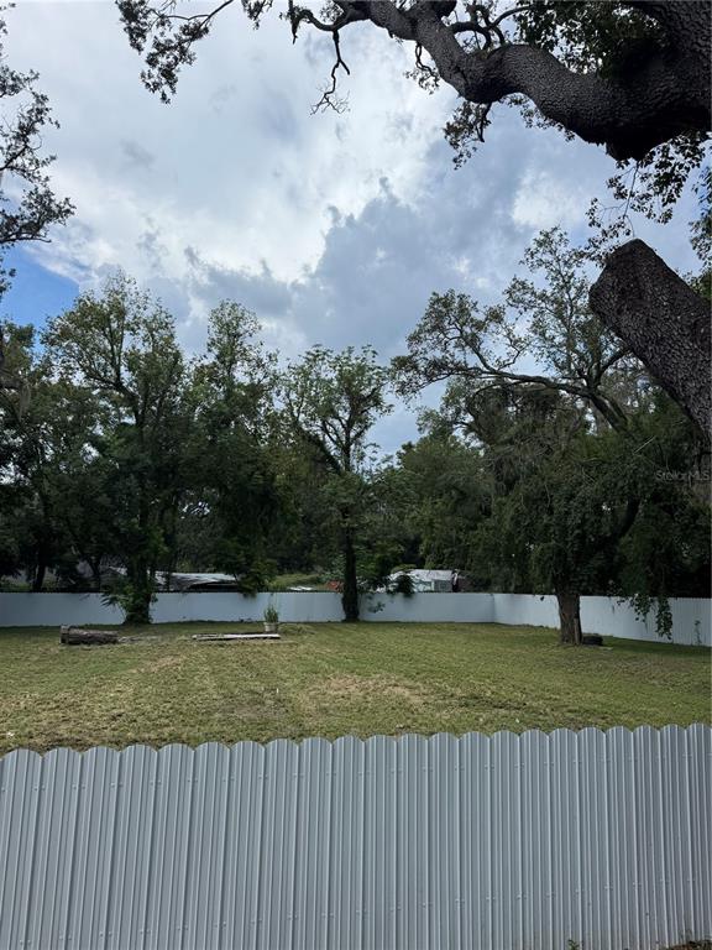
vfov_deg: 71.6
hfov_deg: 56.8
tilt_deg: +10.3
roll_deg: -0.5
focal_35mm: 24
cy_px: 475
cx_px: 356
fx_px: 658
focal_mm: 6.76
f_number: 1.78
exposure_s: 1/4608
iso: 80
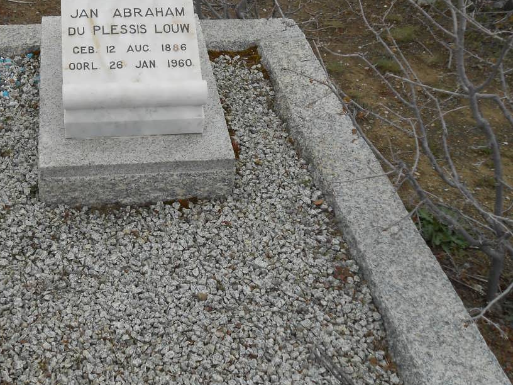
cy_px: 130
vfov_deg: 28.9
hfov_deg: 37.5
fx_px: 741
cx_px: 146
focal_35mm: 50
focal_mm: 6
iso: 80
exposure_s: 1/200
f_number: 3.9
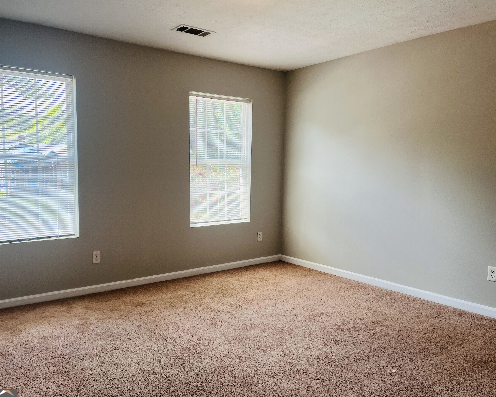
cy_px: 204
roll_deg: +0.2
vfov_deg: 51.5
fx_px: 411
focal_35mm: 28
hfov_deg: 62.1
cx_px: 229
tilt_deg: -6.0
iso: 40
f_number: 1.6
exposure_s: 1/120
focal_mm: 5.1
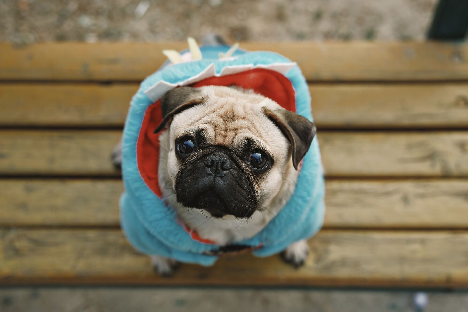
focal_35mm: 37
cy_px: 156
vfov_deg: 35.6
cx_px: 234
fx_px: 486
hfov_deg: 51.4
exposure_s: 1/320
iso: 400
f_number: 2.8
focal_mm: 37.4
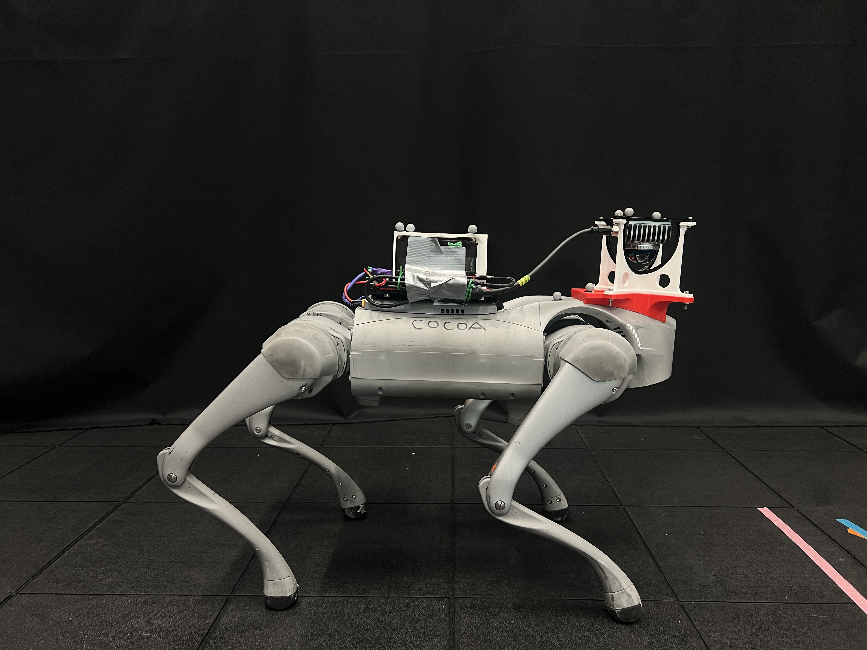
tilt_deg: -9.0
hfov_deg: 67.3
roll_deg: +0.7
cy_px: 325
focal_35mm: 26
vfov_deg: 53.1
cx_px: 434
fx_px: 651
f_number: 1.5
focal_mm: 5.7
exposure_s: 1/50
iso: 80
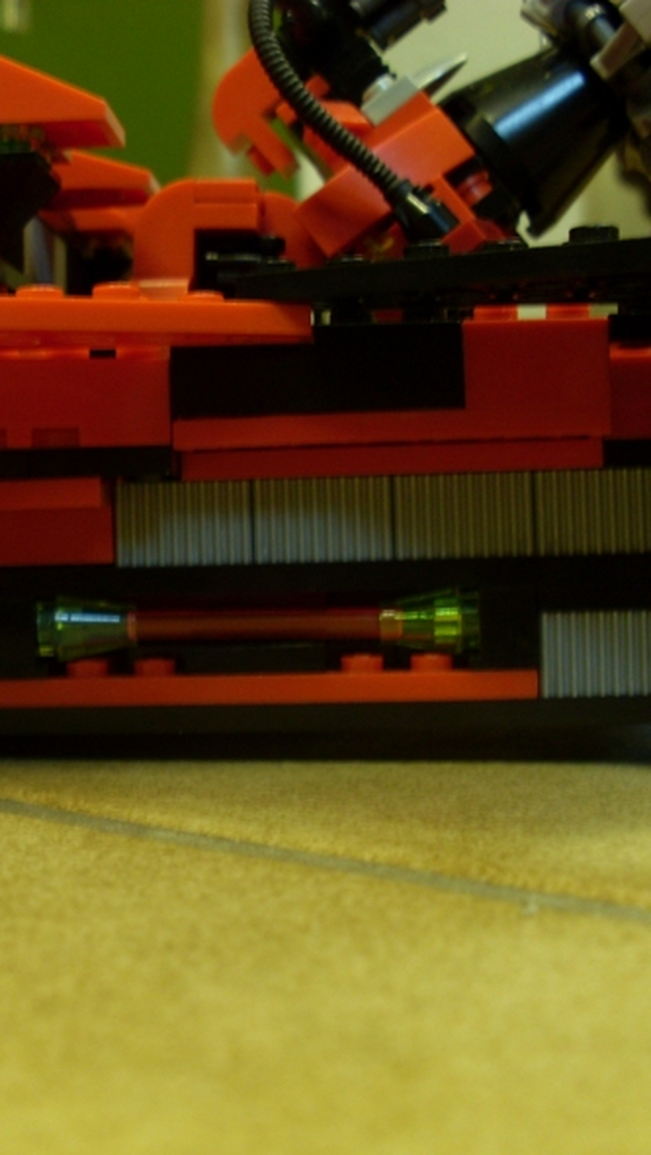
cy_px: 577
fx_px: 1716
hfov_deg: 21.4
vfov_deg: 37.2
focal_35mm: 56
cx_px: 215
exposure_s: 1/4
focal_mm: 6.3
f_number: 3
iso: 80
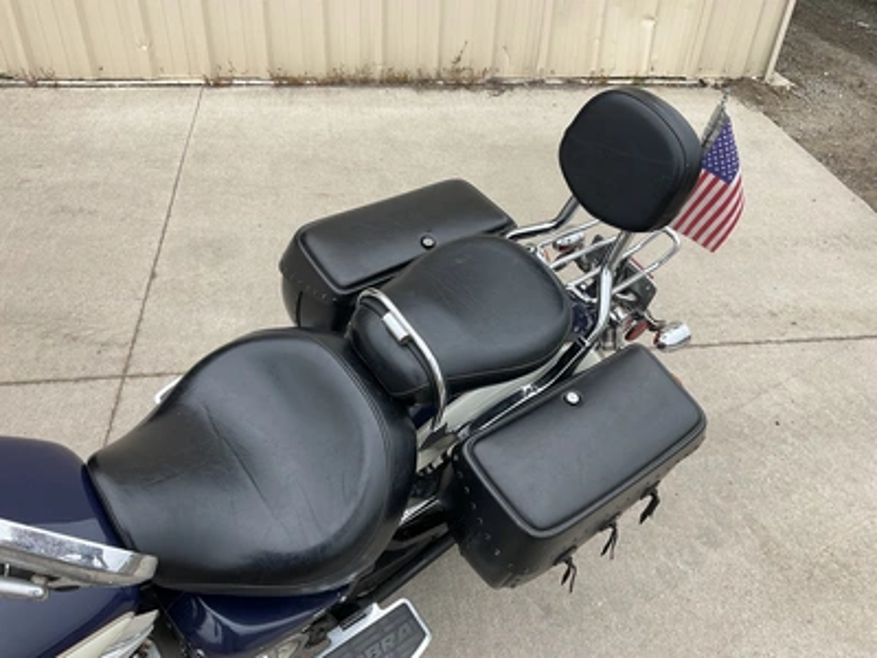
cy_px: 329
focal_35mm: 29
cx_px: 438
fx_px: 735
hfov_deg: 61.7
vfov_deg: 48.2
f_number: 1.8
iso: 20
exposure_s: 1/122
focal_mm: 3
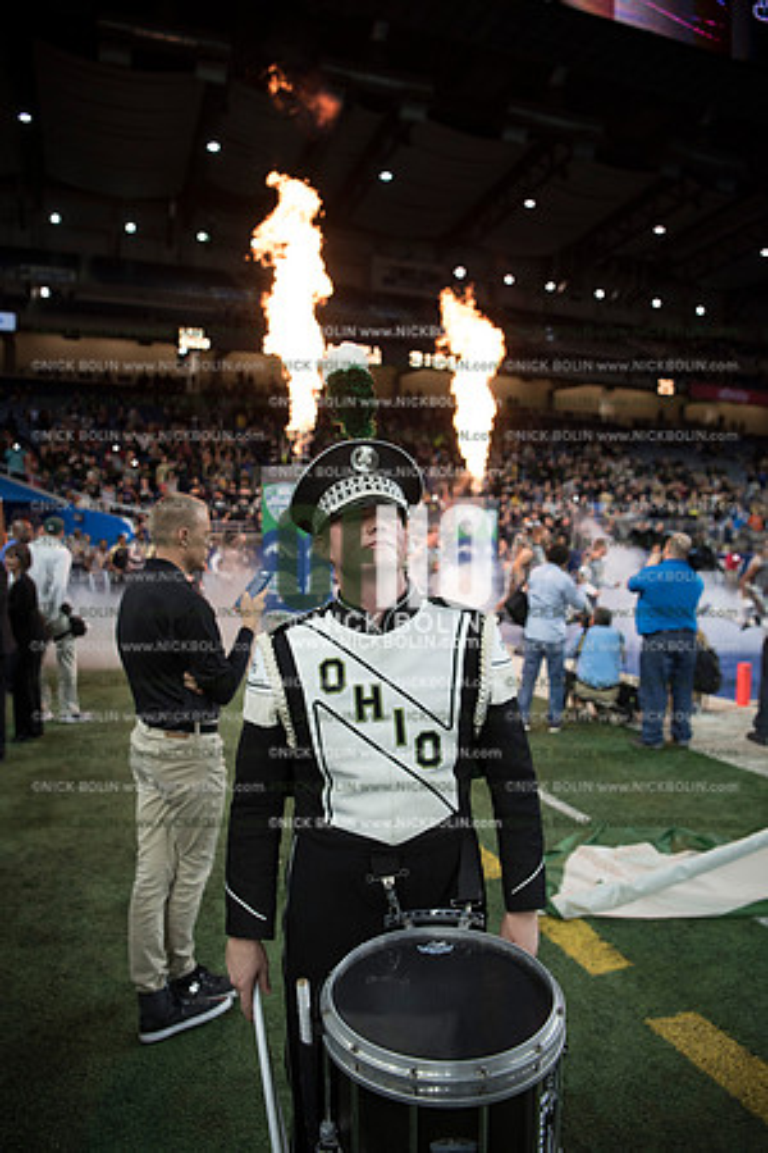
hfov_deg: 53.1
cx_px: 384
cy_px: 576
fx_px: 768
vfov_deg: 73.7
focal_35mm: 24
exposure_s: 1/1250
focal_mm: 24
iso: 1250
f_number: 2.8
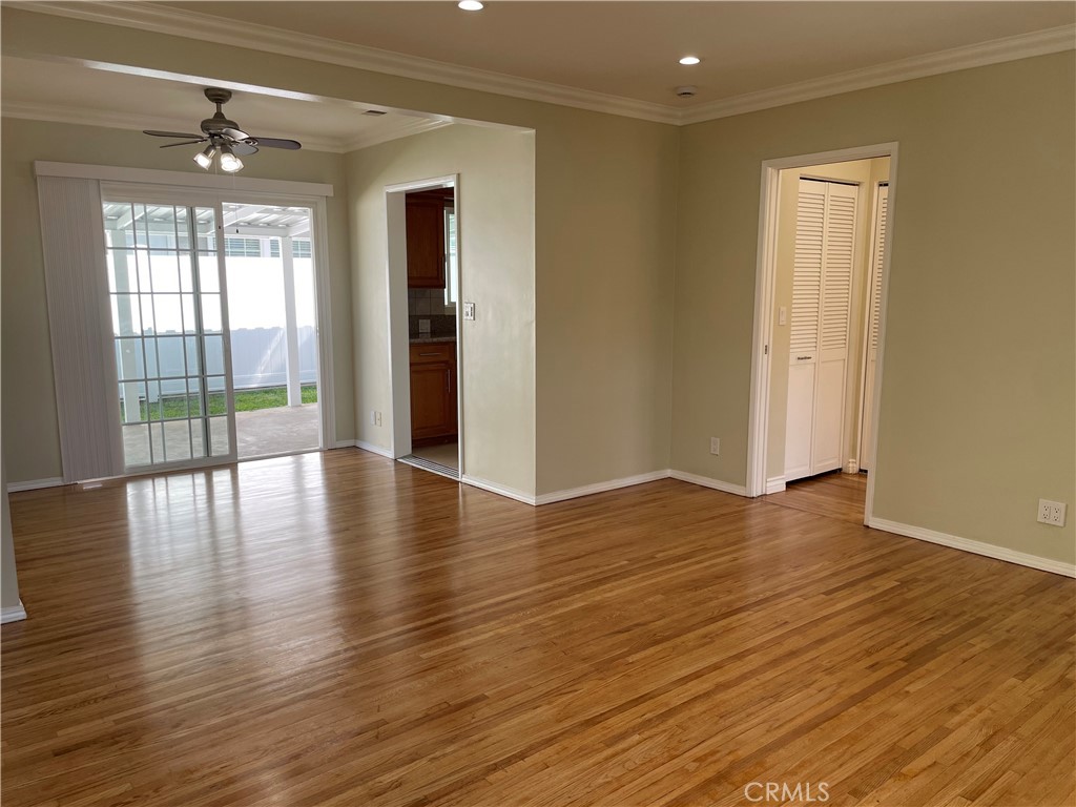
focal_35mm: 26
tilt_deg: -9.1
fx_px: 808
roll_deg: -0.2
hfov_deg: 67.3
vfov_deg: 53.1
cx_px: 538
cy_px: 404
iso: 32
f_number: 1.6
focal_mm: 4.2
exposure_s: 1/293
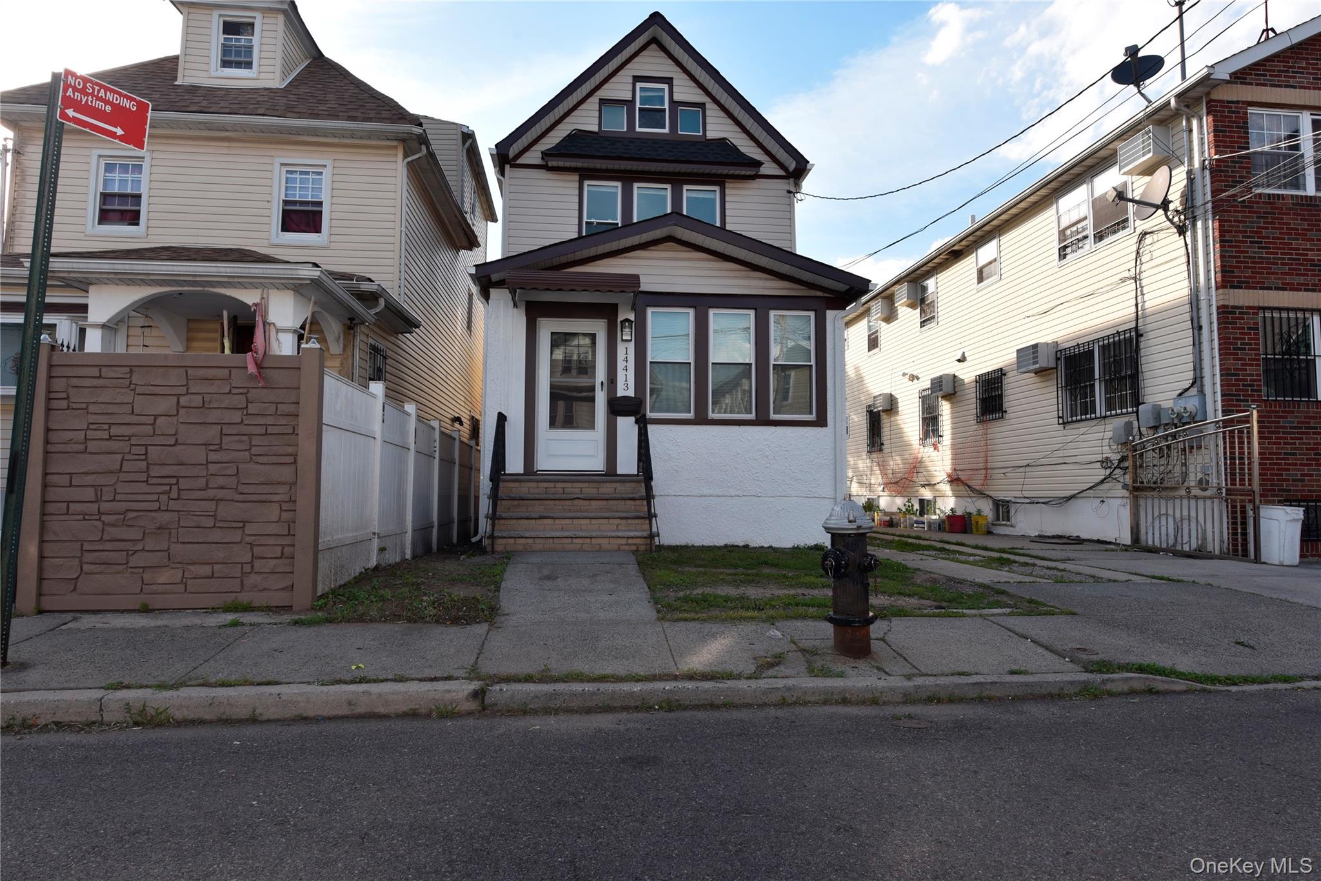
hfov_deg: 78.6
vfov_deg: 57.2
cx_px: 660
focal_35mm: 22
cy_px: 440
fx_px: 807
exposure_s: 1/200
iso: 200
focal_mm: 22
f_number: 9
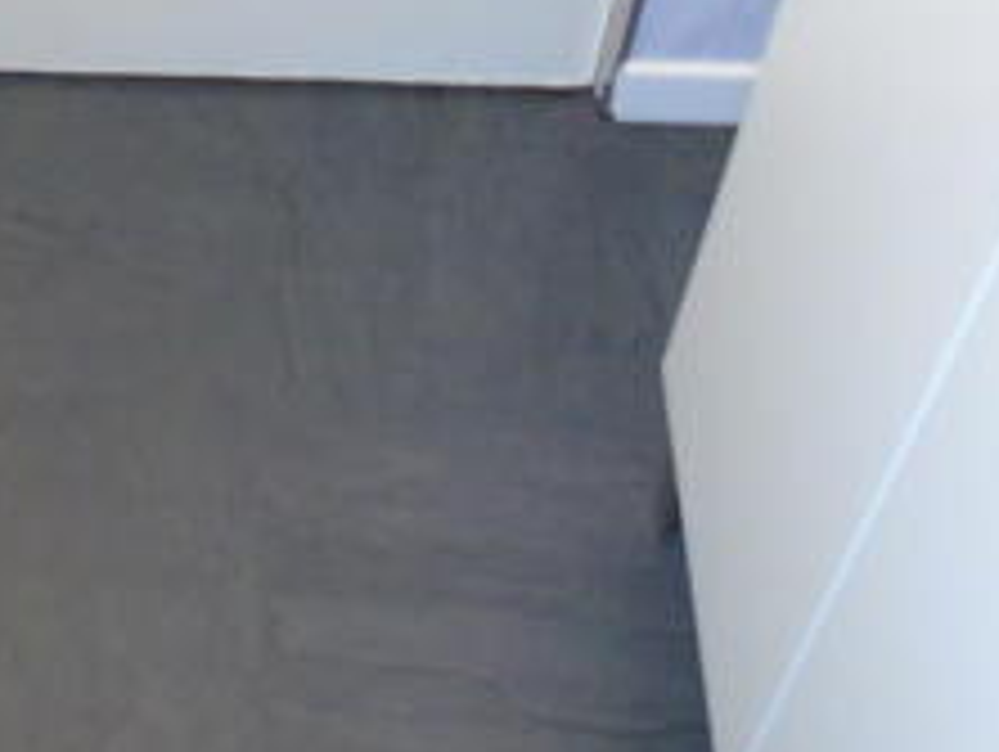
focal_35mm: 76
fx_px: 2196
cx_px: 106
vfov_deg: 19.3
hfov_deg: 24.9
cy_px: 169
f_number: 3.6
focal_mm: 5.2
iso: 640
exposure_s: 1/4
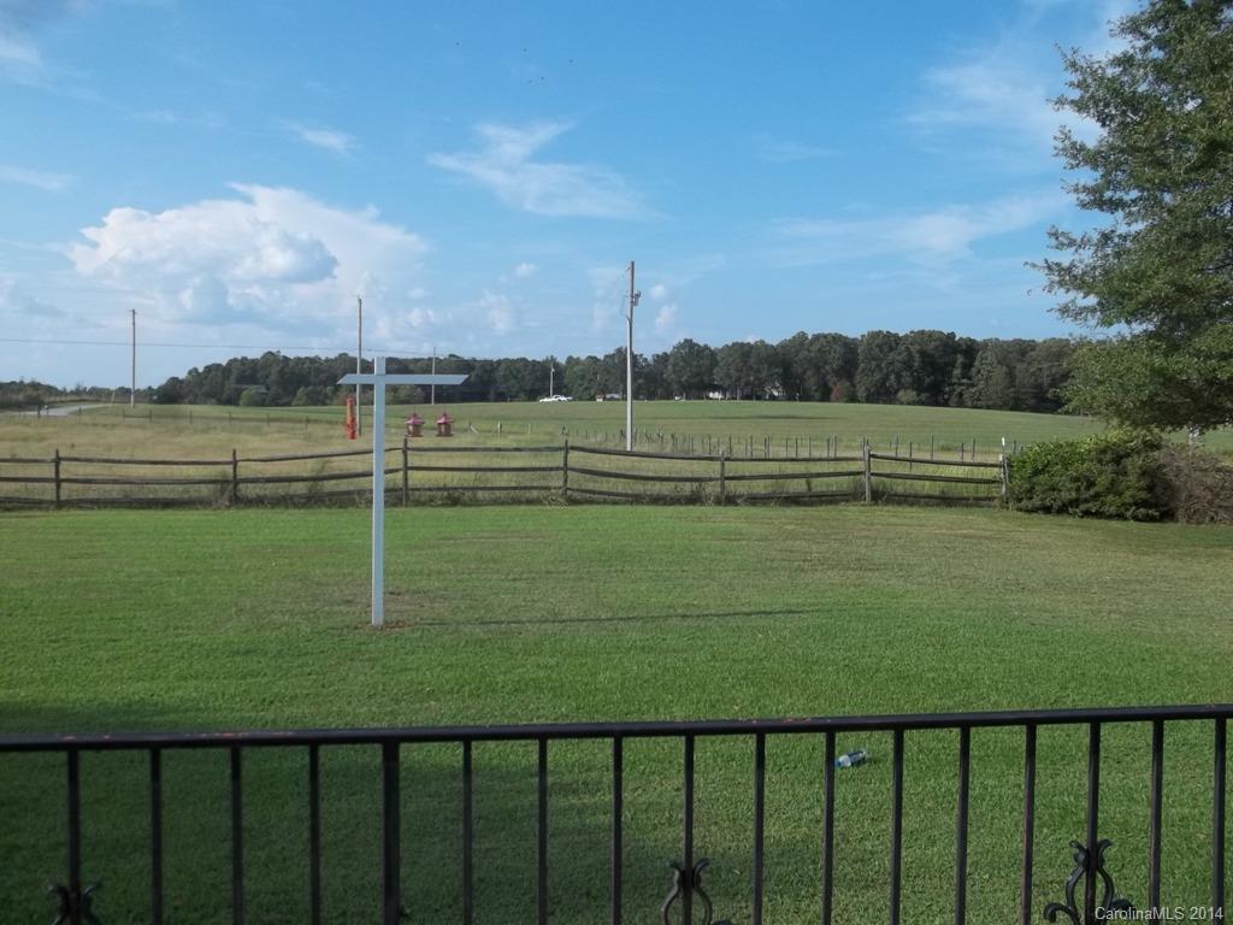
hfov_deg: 55.4
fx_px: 1175
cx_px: 616
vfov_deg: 42.9
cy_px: 462
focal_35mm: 33
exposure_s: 1/160
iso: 64
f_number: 8
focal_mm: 5.9
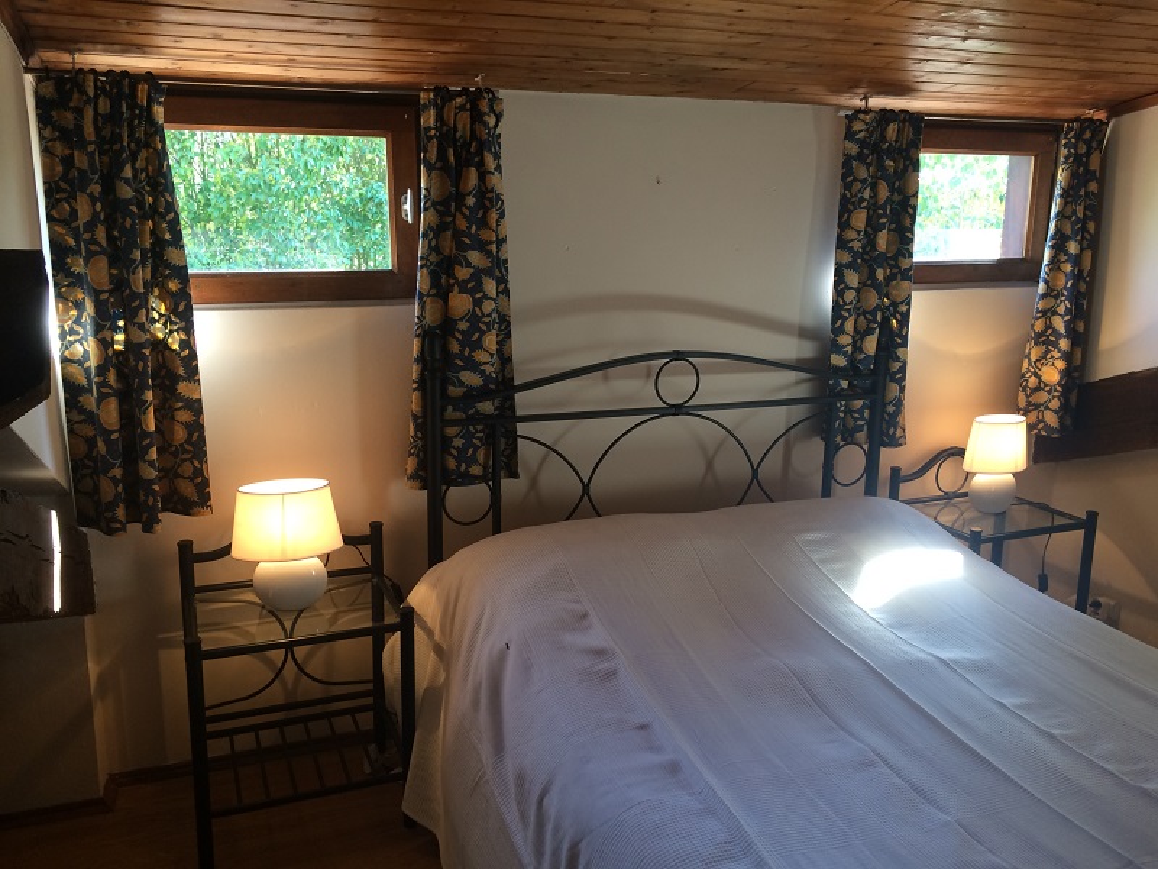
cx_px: 579
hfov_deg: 61.7
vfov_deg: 48.2
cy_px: 434
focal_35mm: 29
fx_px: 970
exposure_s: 1/33
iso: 40
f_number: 2.2
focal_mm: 4.15
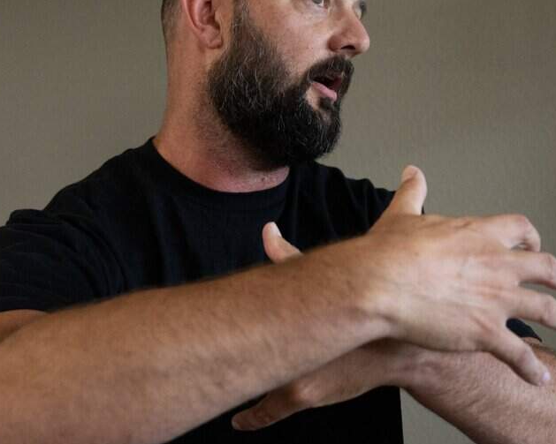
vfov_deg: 22.5
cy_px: 238
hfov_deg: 27.9
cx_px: 306
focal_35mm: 68
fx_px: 1119
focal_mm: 38
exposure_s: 1/200
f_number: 4
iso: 3200
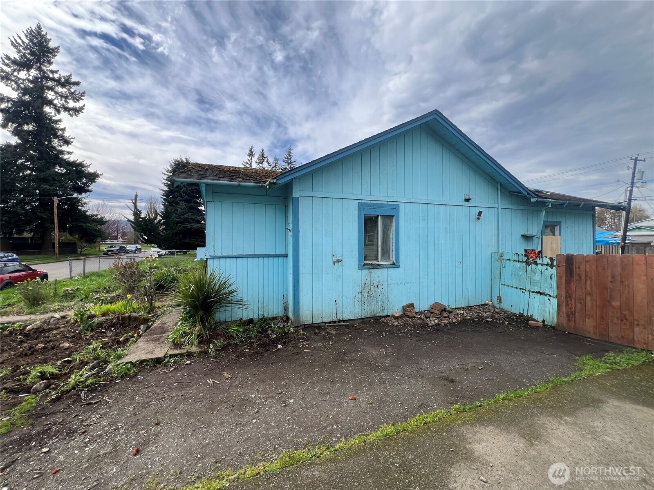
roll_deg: -0.4
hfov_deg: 106.2
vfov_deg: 89.9
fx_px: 246
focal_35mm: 13
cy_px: 245
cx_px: 327
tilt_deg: +1.1
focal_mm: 1.57
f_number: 1.8
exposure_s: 1/699
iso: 32
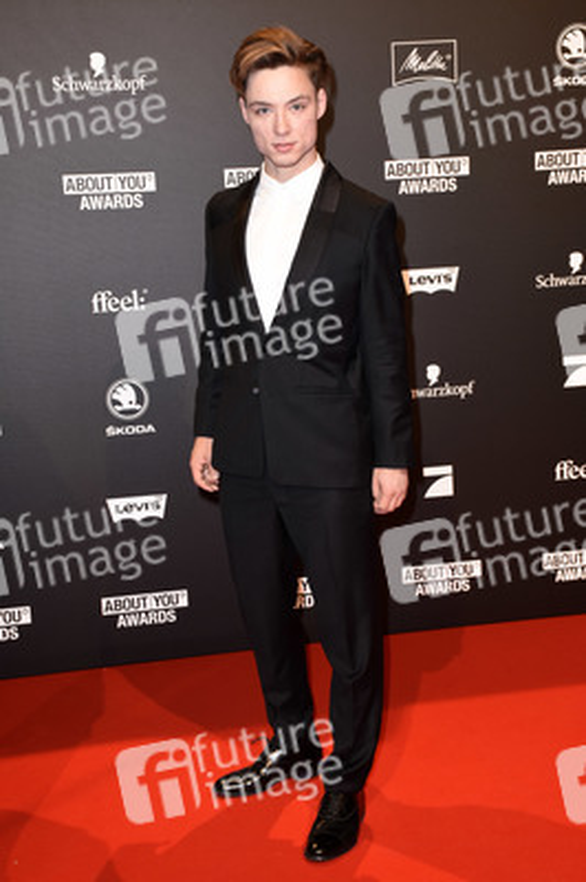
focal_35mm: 52
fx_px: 1284
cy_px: 441
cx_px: 293
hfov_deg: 25.7
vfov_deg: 37.9
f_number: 6.3
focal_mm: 35
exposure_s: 1/100
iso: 1000
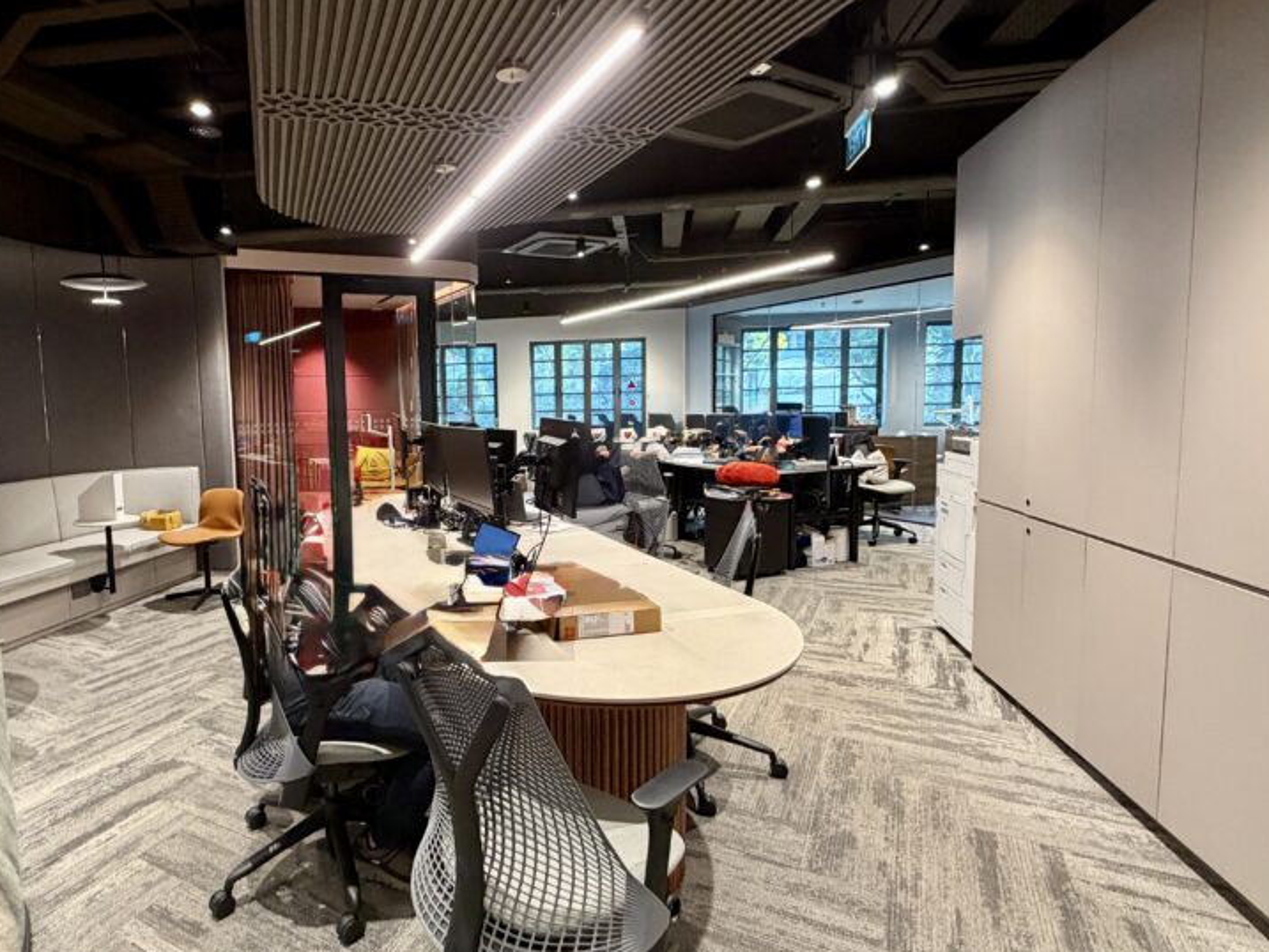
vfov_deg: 66.0
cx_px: 497
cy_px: 465
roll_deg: +2.5
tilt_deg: -5.9
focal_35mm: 20
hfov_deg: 80.6
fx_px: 733
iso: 320
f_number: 2.2
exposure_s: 1/50
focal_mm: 2.22
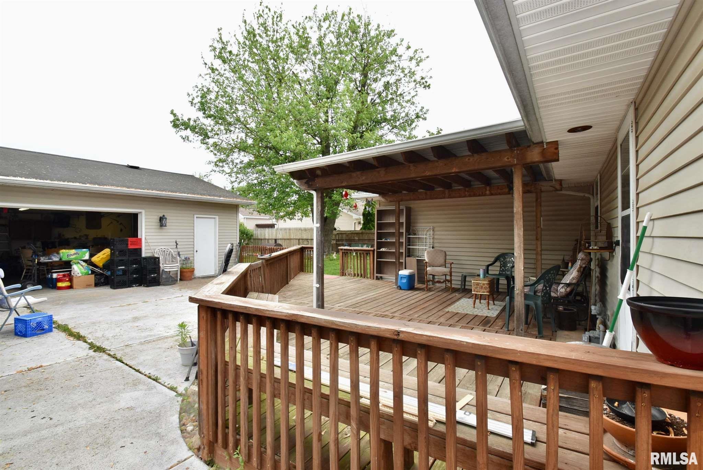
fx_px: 293
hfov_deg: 100.3
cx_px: 352
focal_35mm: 15
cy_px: 235
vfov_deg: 77.4
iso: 400
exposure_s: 1/200
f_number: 8
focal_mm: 10
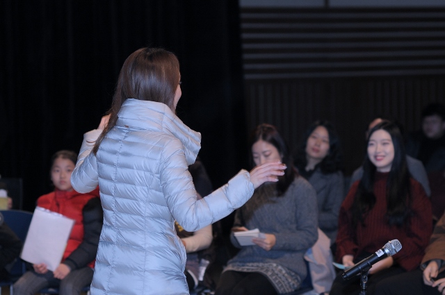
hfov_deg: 16.1
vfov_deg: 10.7
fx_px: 1574
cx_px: 222
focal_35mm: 128
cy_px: 148
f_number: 3.2
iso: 500
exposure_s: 1/160
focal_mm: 85
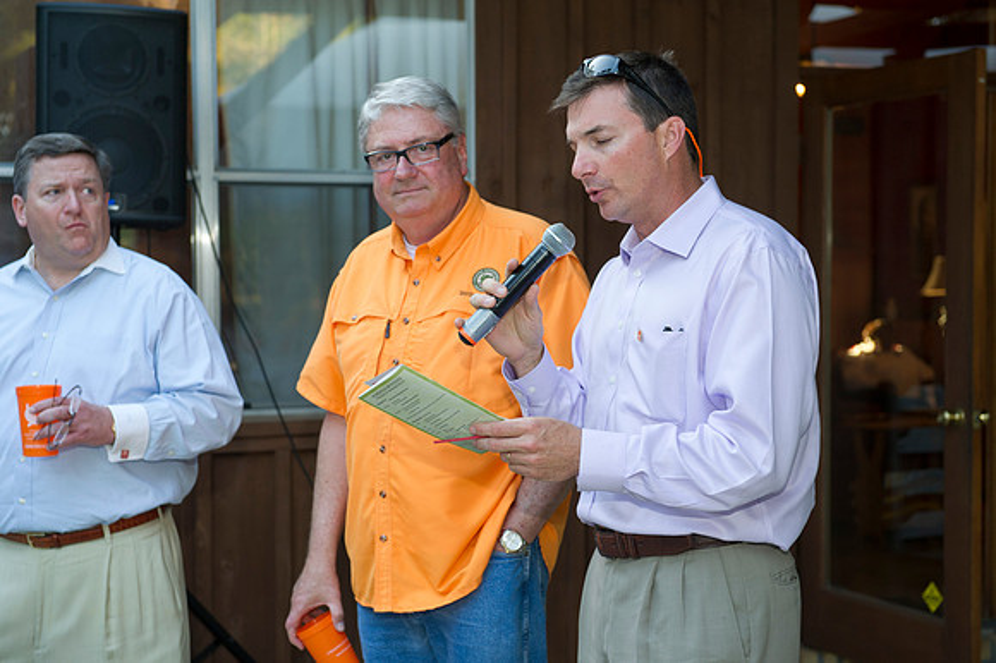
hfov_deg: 32.4
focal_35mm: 62
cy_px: 332
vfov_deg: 21.9
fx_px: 1714
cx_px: 498
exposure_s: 1/125
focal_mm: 62
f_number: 4.5
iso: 640
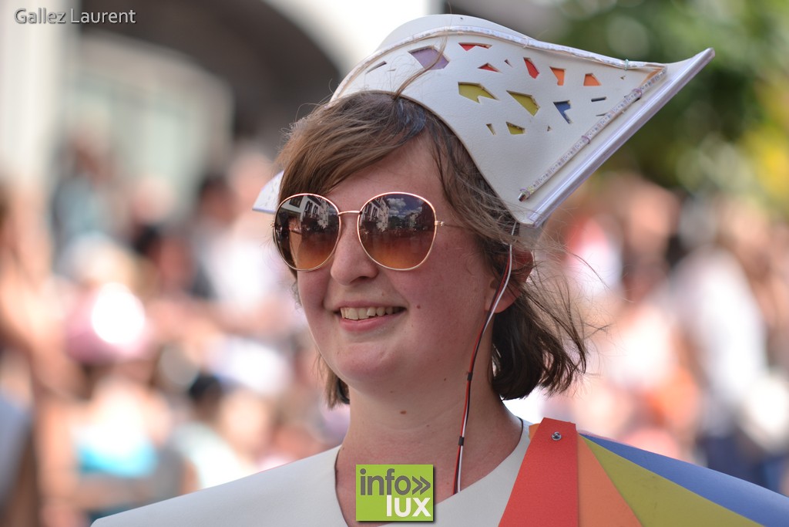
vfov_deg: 7.6
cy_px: 264
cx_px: 394
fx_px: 3945
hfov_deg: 11.4
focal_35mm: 180
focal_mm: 120
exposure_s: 1/400
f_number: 2.8
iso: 100
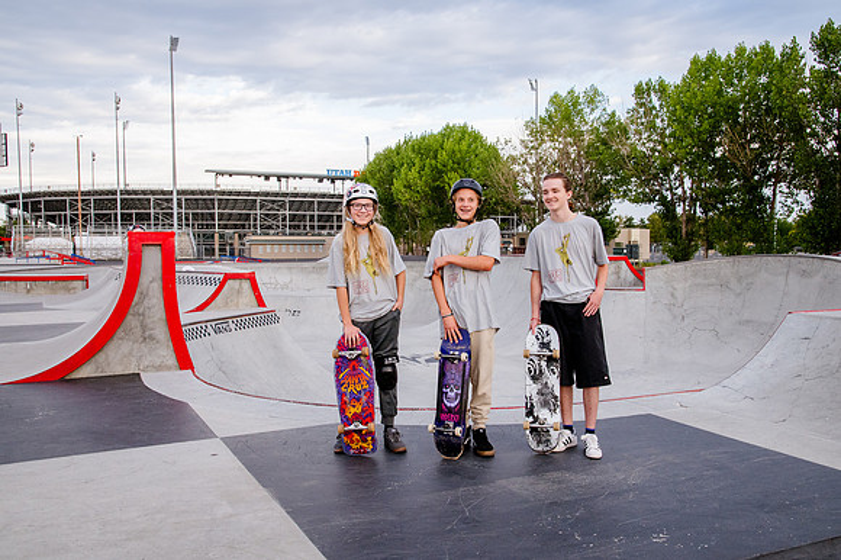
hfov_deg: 58.8
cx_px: 420
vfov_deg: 41.1
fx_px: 747
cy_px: 280
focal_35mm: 32
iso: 2500
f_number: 9
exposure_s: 1/400
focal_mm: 31
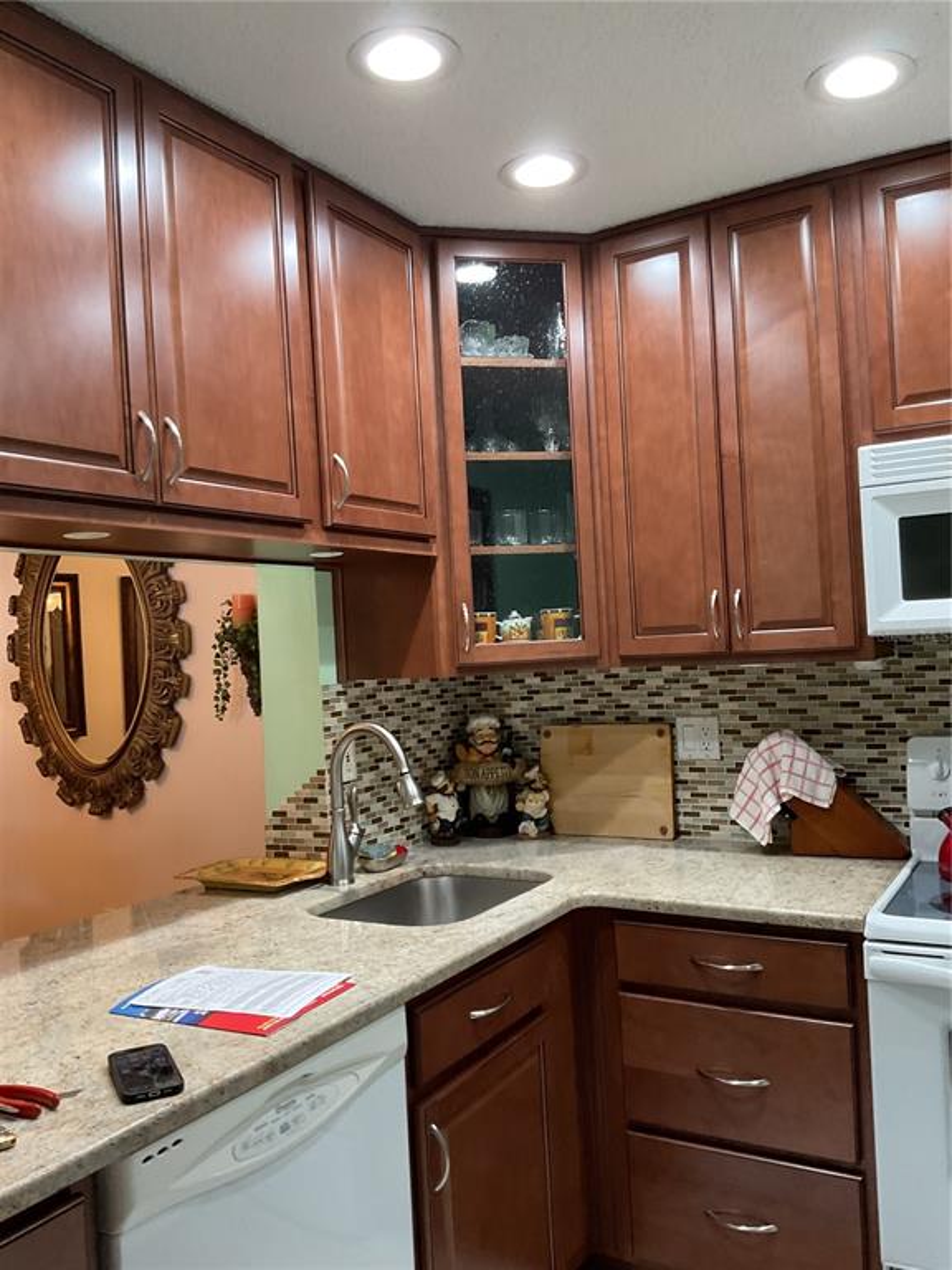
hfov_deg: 48.2
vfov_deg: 61.7
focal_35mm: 29
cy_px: 635
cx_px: 476
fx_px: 1063
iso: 160
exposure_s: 1/60
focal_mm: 3
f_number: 1.8
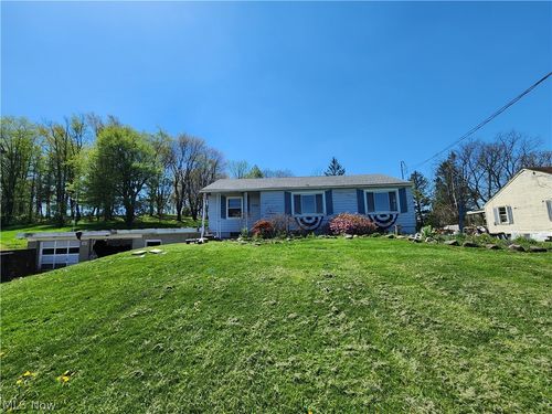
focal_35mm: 13
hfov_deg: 106.2
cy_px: 207
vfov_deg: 89.9
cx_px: 276
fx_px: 207
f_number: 2.2
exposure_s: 1/1957
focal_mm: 2.2
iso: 50
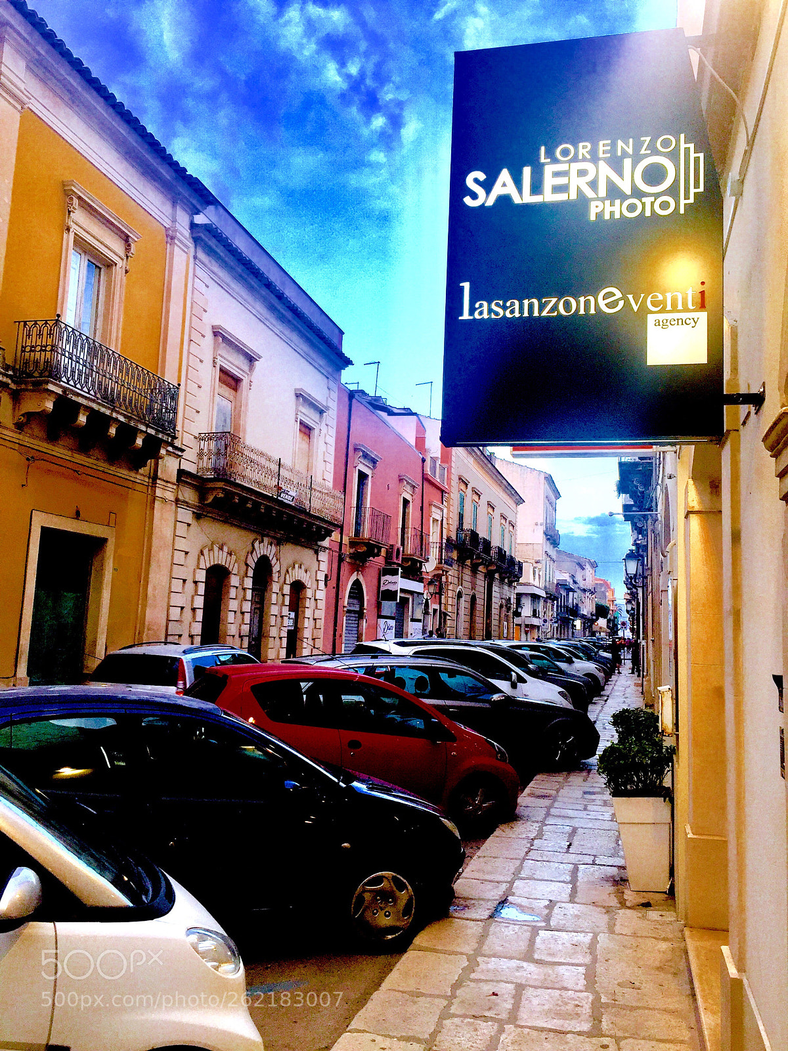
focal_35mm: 29
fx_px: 880
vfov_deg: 61.7
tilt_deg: +10.7
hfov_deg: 48.2
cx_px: 394
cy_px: 526
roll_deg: -2.3
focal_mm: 4.15
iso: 32
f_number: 2.2
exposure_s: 1/100
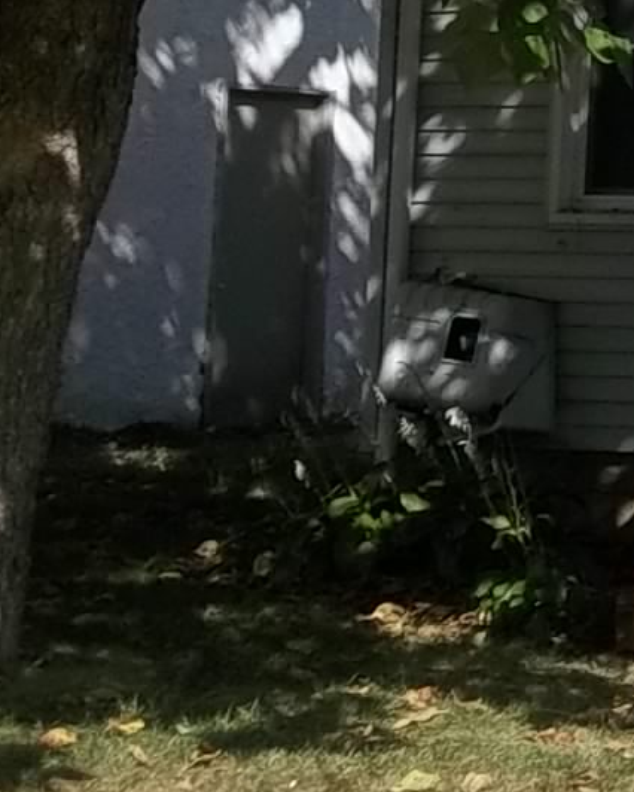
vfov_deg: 13.5
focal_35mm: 139
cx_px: 1442
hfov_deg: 9.9
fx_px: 3258
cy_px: -101
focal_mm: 6.6
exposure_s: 1/125
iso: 80
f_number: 10.1
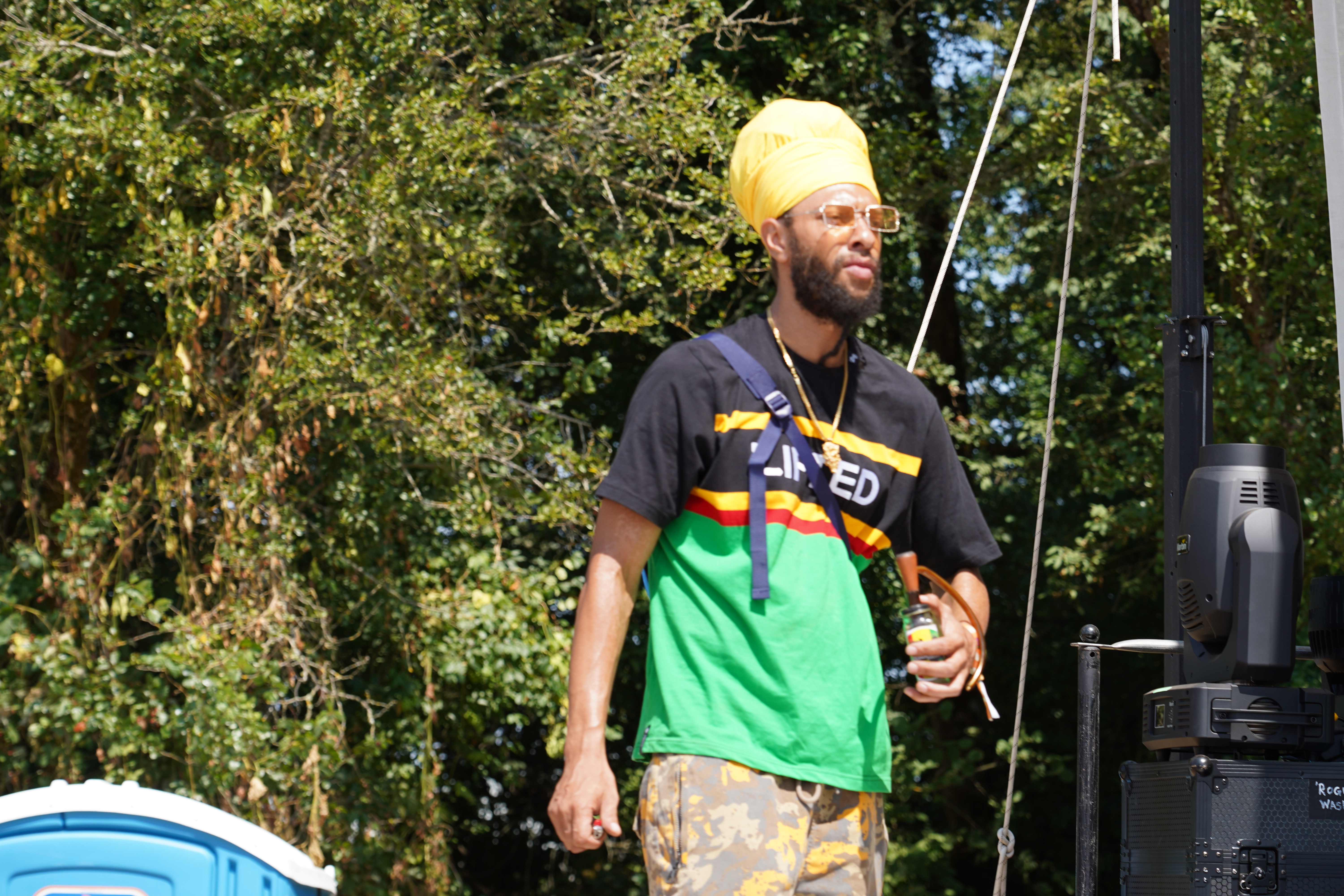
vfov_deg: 13.0
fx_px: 3920
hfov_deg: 19.5
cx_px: 672
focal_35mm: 105
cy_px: 448
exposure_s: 1/200
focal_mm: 105
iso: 100
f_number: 6.3
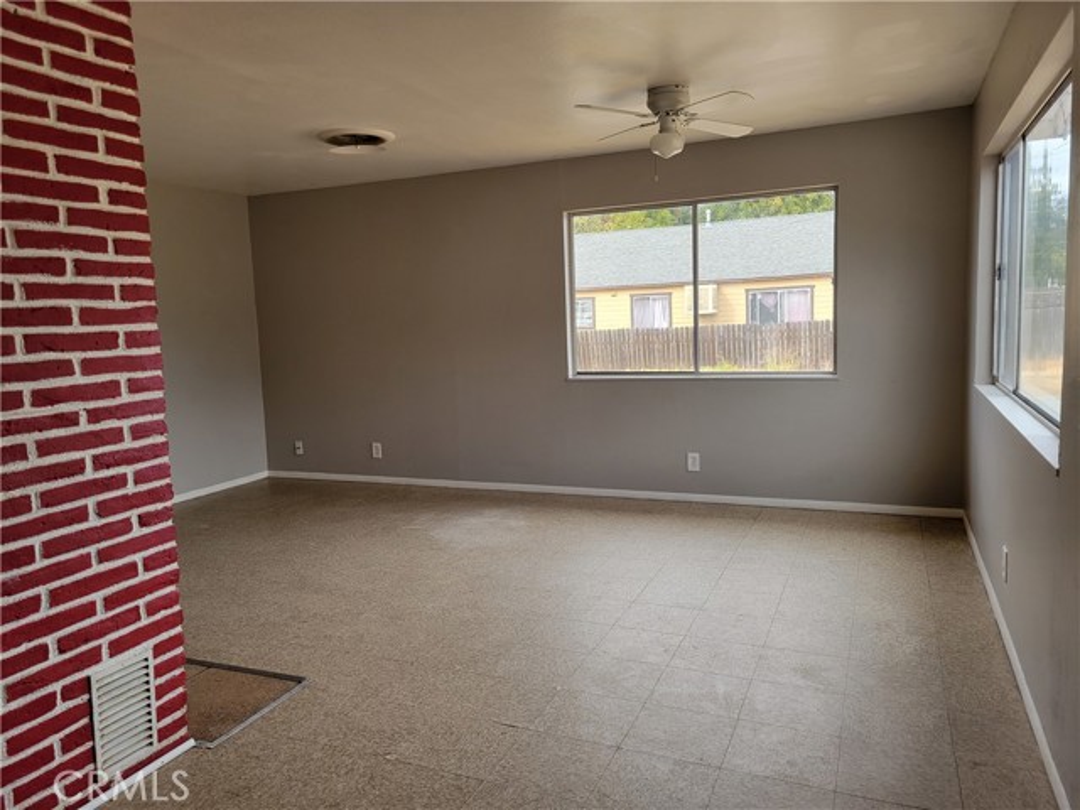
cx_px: 540
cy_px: 405
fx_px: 811
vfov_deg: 53.1
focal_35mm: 26
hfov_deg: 67.3
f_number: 1.8
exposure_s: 1/144
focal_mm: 5.4
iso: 40
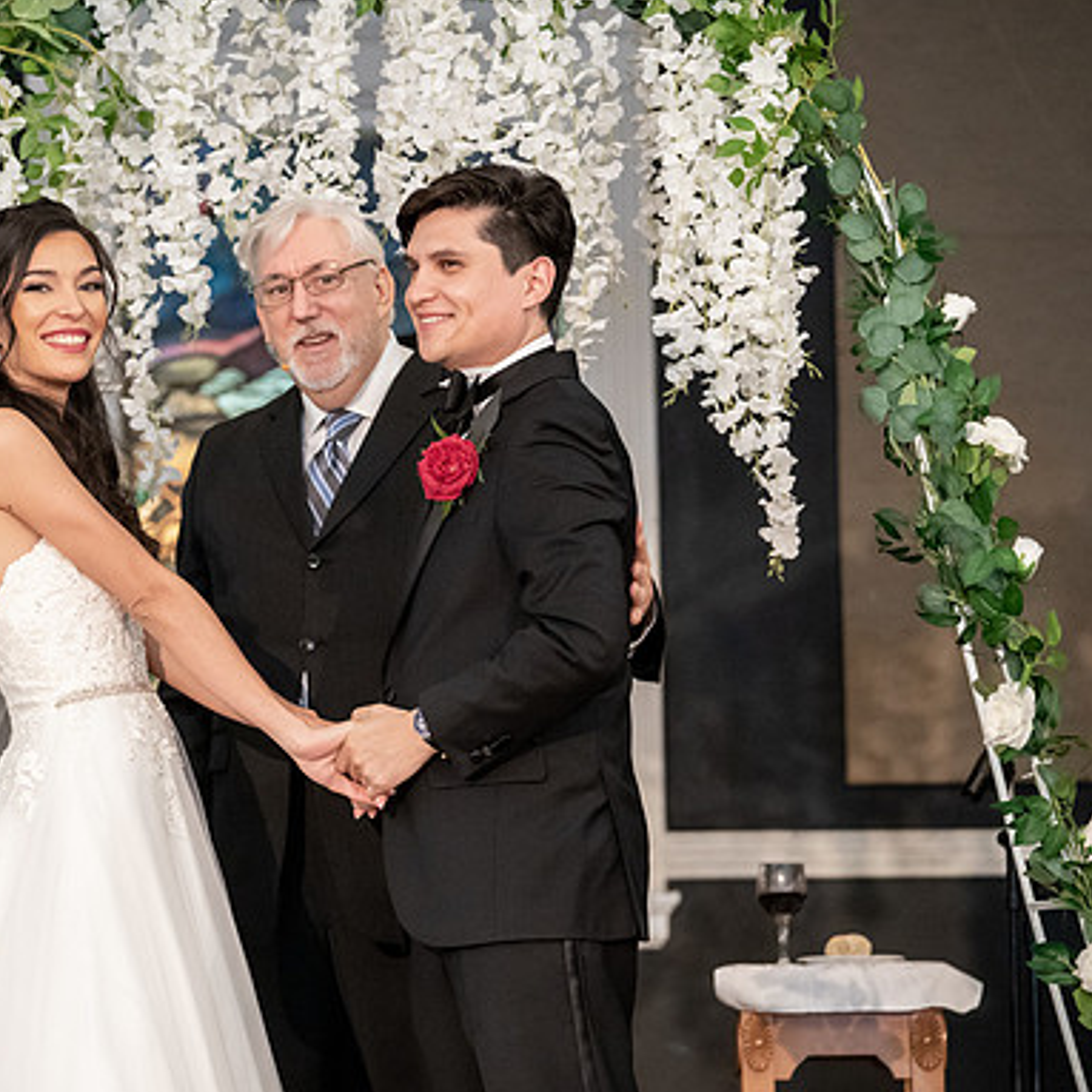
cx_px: 379
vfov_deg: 10.8
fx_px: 5782
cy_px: 549
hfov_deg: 10.8
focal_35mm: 162
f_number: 4
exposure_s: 1/200
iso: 8000
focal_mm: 126
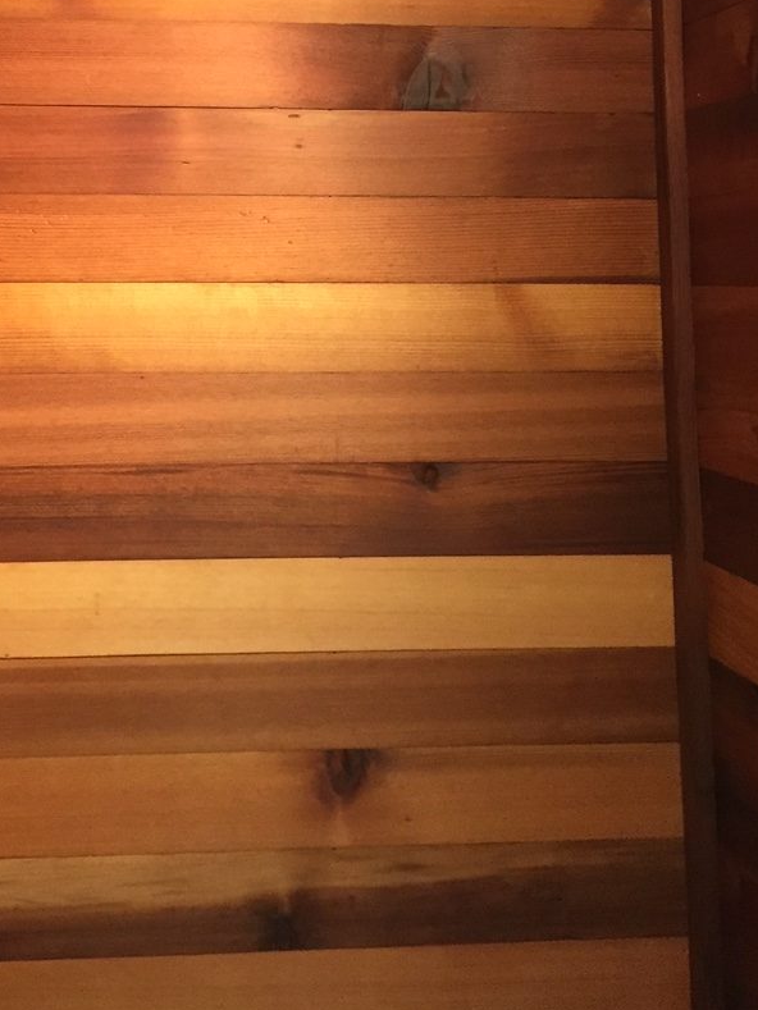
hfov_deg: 24.4
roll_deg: -1.0
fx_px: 1751
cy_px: -19
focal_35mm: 60
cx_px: 283
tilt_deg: +9.5
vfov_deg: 29.8
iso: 200
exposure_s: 1/30
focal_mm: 4.15
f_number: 2.2
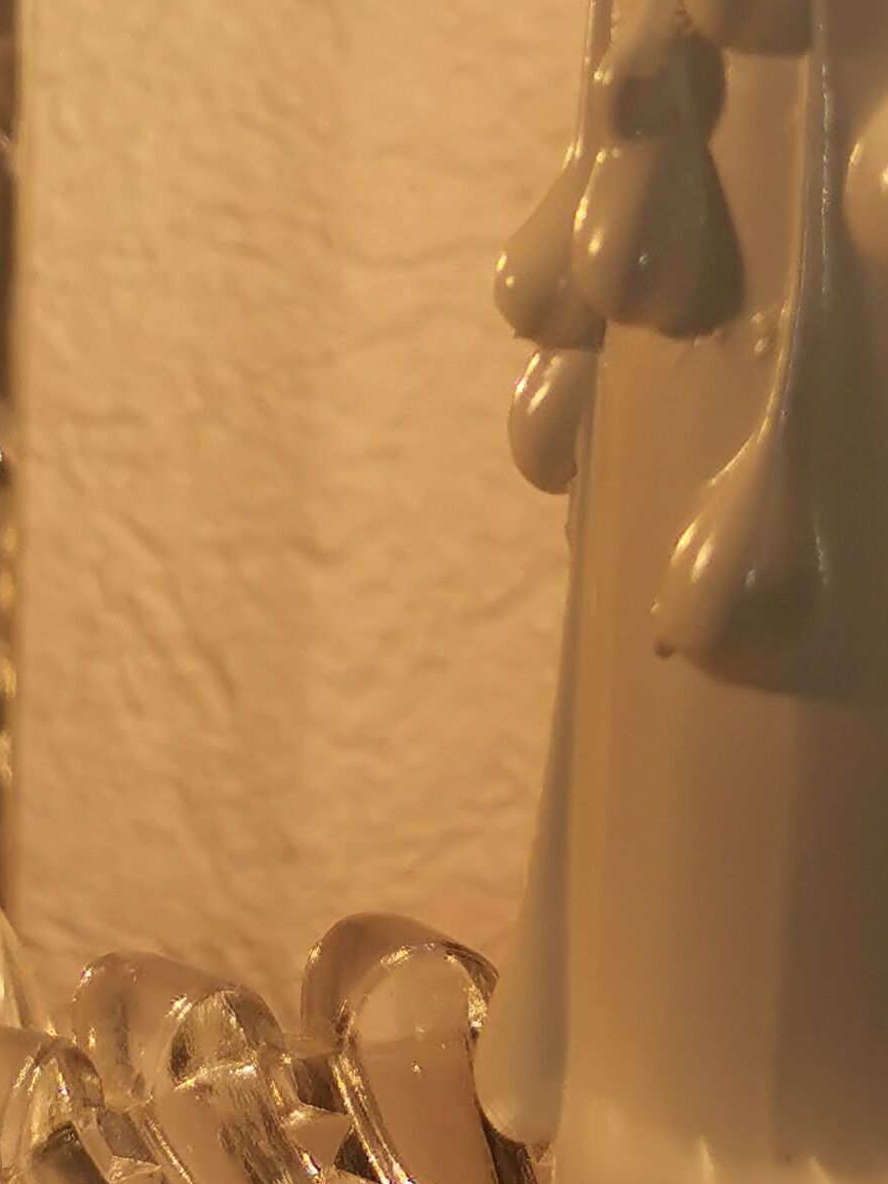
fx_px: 5712
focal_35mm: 167
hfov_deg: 8.9
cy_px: 224
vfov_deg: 11.8
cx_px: 259
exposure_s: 1/336
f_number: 1.8
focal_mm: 5.58
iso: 50
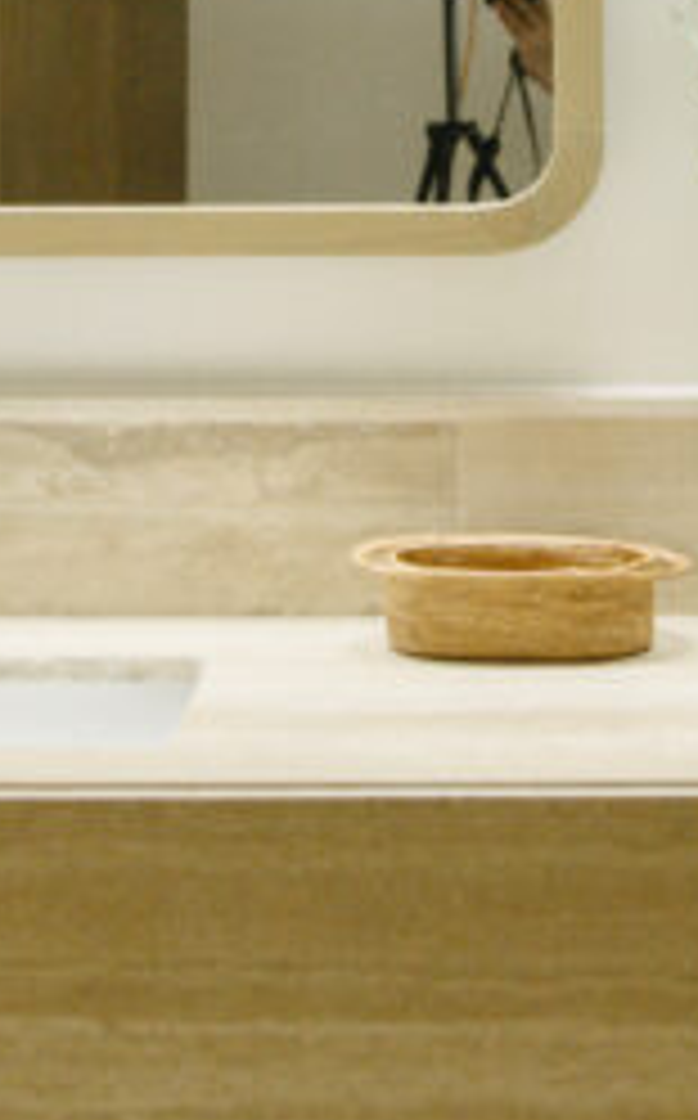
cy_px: 4
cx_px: 601
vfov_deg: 16.3
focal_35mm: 126
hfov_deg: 10.3
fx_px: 3846
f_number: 2.8
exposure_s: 1/250
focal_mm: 30
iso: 640
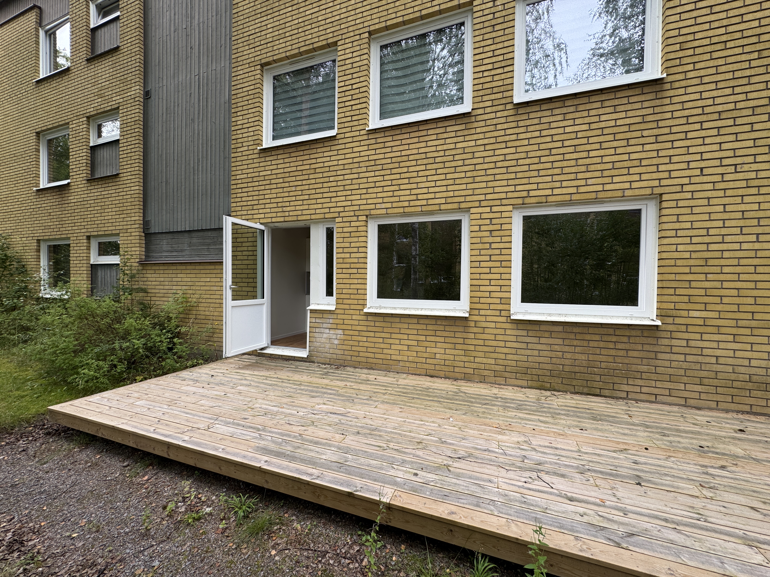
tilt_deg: -0.9
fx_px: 311
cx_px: 385
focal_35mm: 14
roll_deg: -0.4
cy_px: 288
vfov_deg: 85.7
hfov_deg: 102.1
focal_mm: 2.22
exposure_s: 1/270
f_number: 2.2
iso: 40
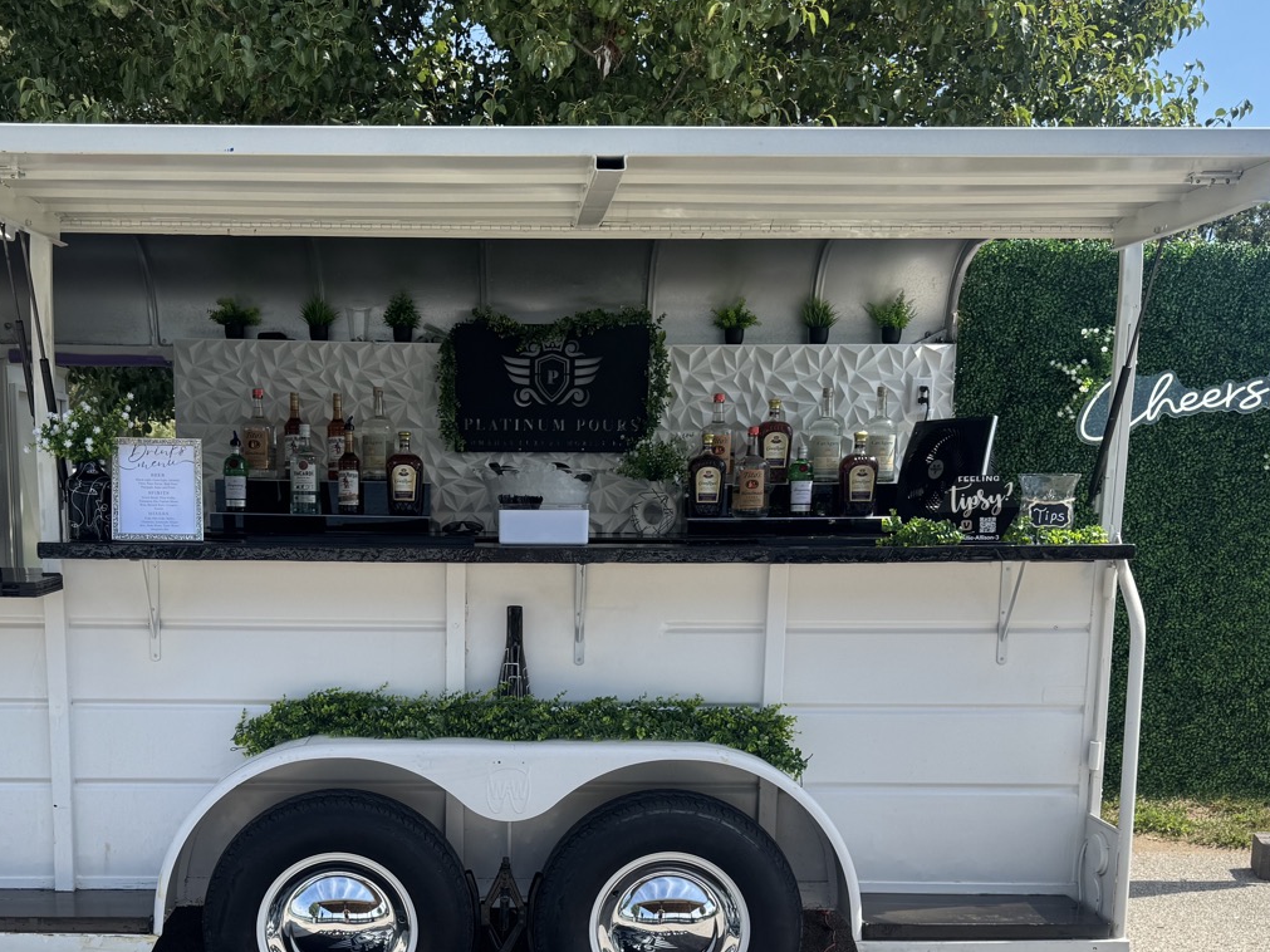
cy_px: 723
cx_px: 495
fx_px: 1394
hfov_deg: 48.6
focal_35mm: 38
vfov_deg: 36.7
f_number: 1.78
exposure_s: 1/1980
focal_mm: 6.76
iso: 80
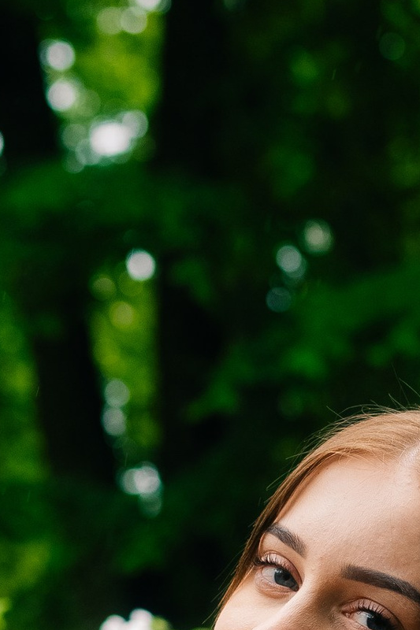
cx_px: 257
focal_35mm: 168
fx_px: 2941
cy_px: 999
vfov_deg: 11.6
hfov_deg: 8.2
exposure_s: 1/250
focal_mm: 35
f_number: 2.5
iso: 500
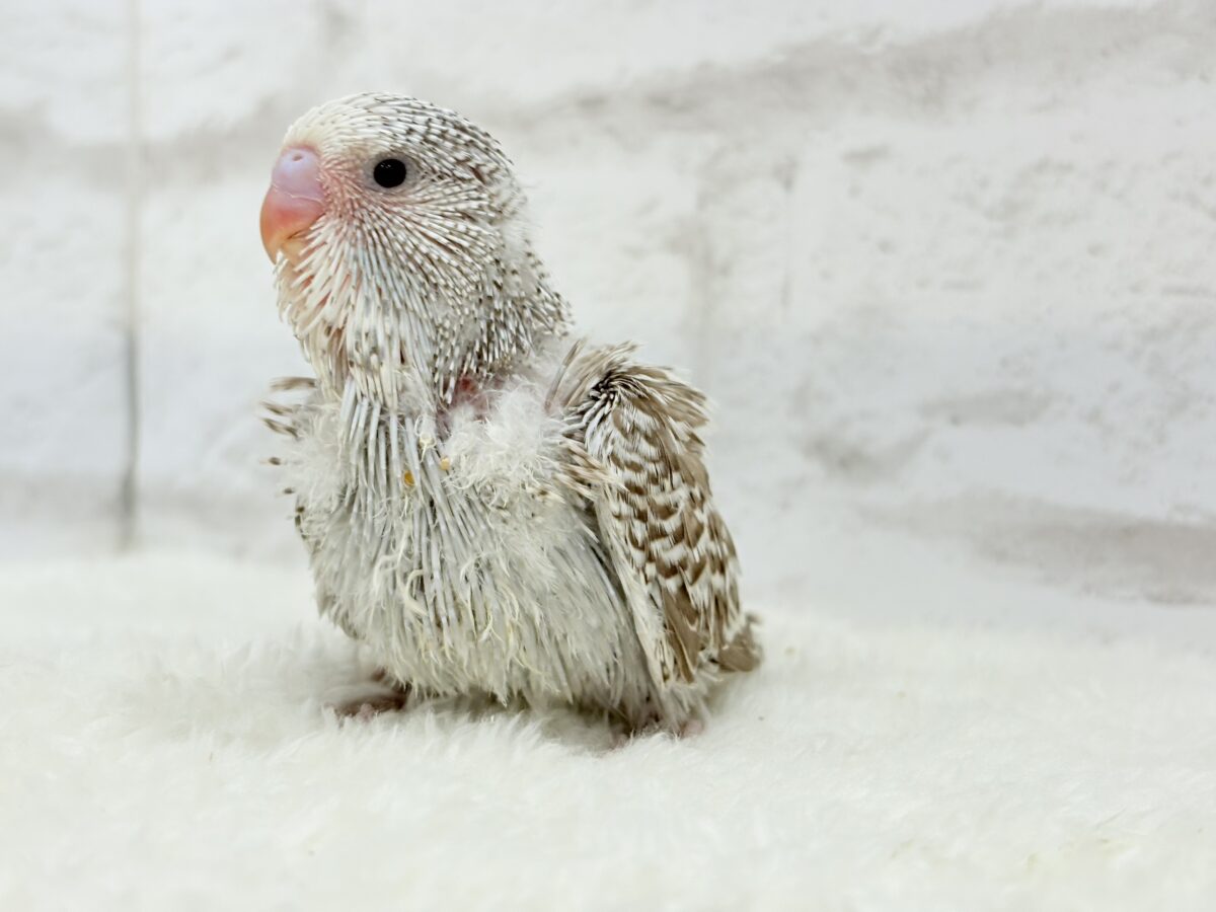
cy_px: 456
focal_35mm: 52
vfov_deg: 28.0
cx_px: 608
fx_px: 1827
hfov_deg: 36.8
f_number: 1.6
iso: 64
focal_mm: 5.96
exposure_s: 1/100
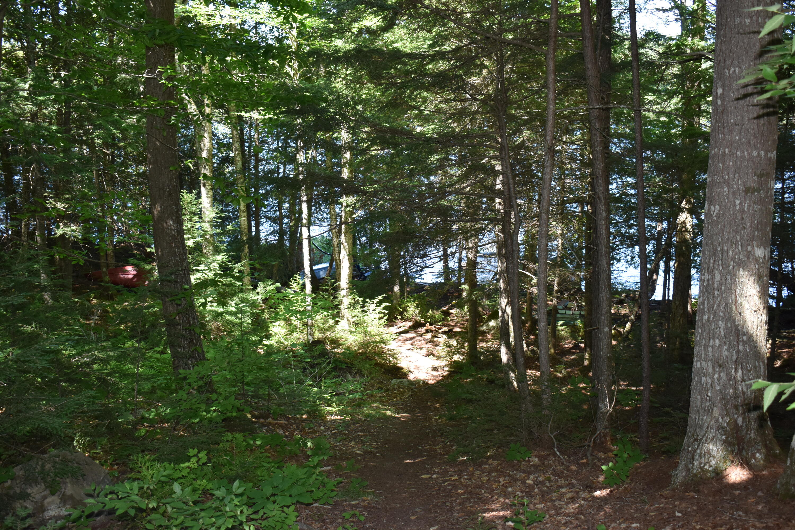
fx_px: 927
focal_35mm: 42
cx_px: 398
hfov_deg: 46.4
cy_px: 265
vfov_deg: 31.9
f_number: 5
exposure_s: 1/200
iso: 500
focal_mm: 28
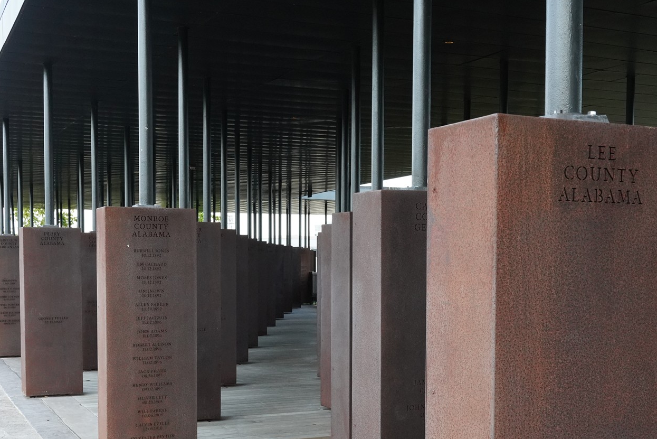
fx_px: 968
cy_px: 312
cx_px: 357
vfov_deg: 25.3
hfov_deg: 37.5
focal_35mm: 53
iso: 3200
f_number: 14
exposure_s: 1/100
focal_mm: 33
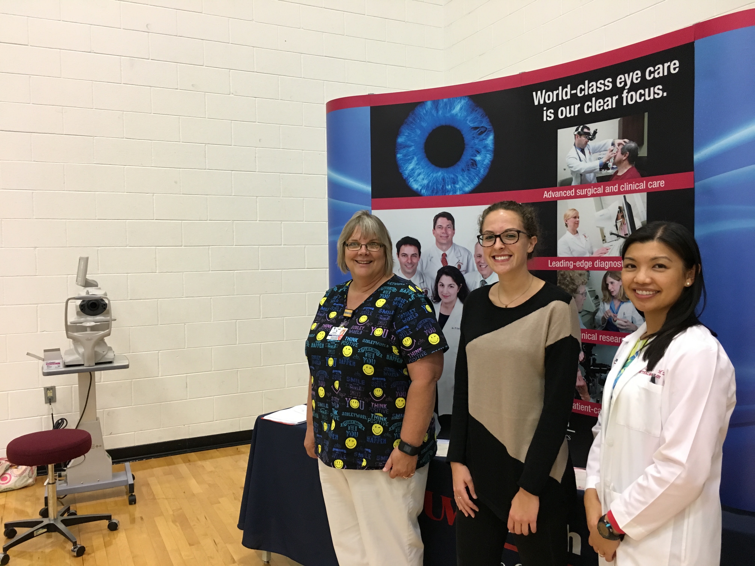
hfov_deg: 61.7
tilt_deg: -2.1
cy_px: 283
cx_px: 378
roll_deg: +1.0
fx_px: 633
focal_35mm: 29
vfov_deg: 48.2
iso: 125
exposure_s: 1/30
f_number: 2.2
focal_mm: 4.15
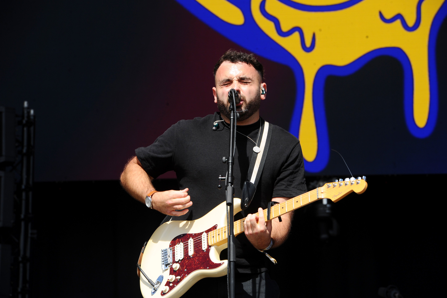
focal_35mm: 200
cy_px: 149
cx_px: 224
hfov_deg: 10.3
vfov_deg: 6.9
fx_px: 2482
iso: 400
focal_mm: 200
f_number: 9
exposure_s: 1/500
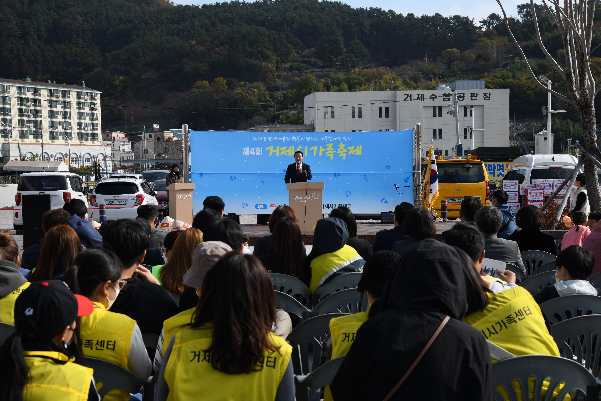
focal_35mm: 62
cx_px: 300
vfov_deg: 21.9
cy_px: 200
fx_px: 1035
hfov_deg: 32.4
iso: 200
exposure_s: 1/250
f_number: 11
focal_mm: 62
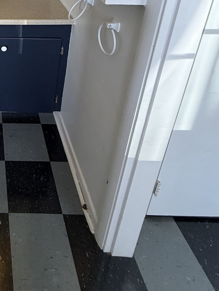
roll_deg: -0.5
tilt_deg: -18.4
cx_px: -18
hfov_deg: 38.2
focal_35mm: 31
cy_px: -14
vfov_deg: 46.4
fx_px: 261
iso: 200
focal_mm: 2.22
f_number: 2.2
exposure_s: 1/60
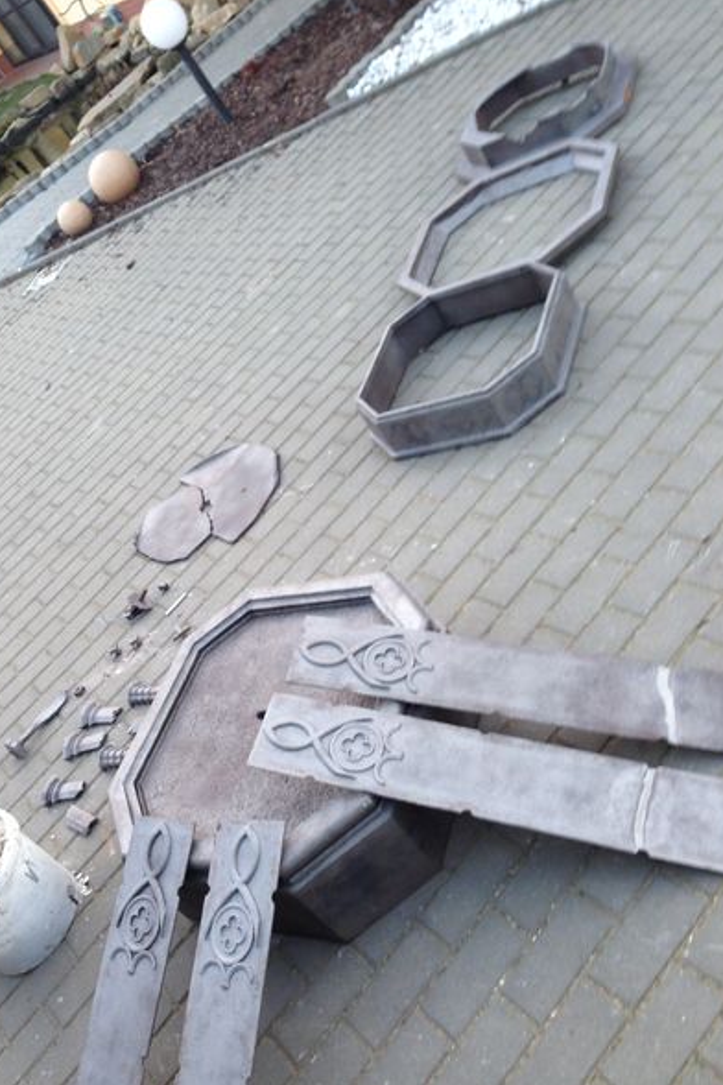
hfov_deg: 37.8
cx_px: 330
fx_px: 1054
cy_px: 537
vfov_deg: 54.4
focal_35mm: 35
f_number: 2.4
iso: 50
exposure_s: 1/24
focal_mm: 4.12
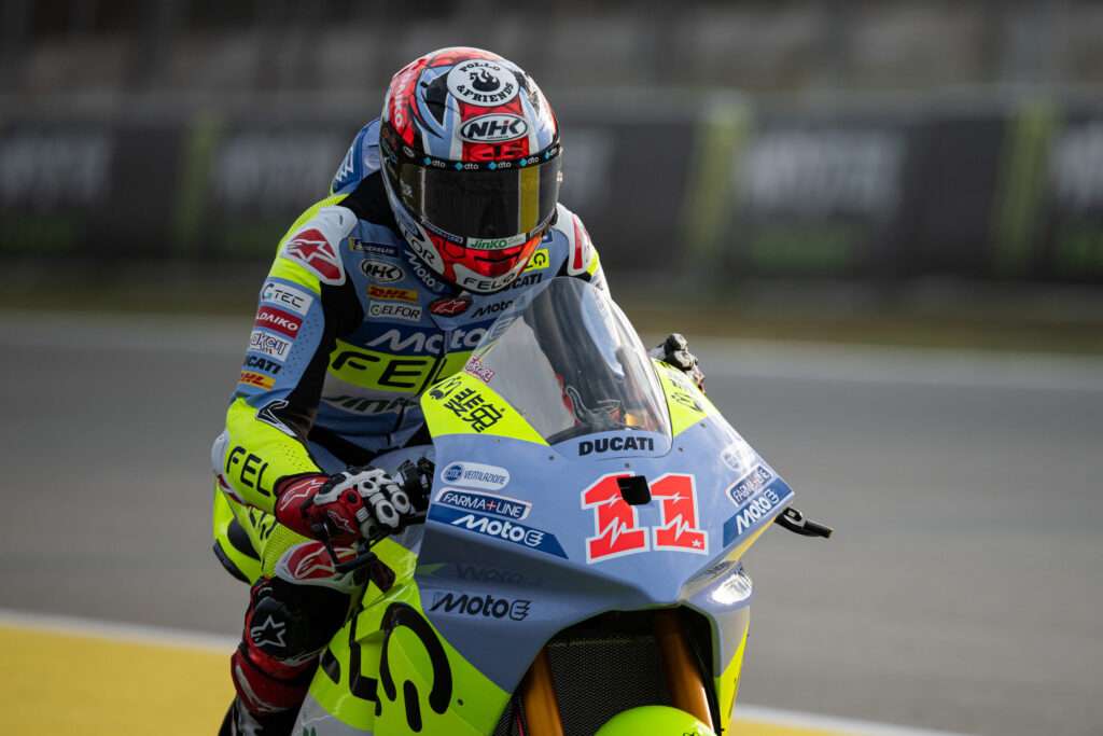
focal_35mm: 519
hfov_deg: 4.0
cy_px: 259
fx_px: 15895
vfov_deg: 2.7
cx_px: 599
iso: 400
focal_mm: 400
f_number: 4.5
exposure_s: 1/1250
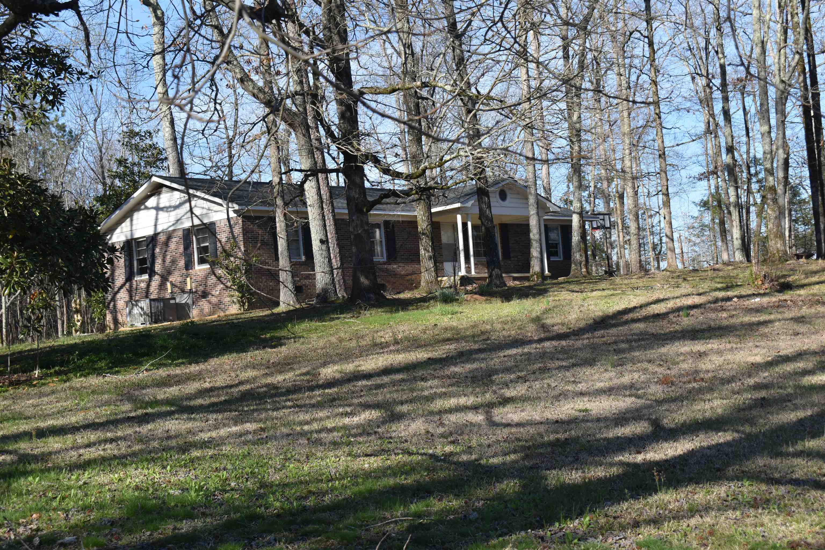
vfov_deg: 23.8
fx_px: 1306
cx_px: 412
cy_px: 275
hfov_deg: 35.1
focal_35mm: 57
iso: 100
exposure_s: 1/200
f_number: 7.1
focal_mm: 38
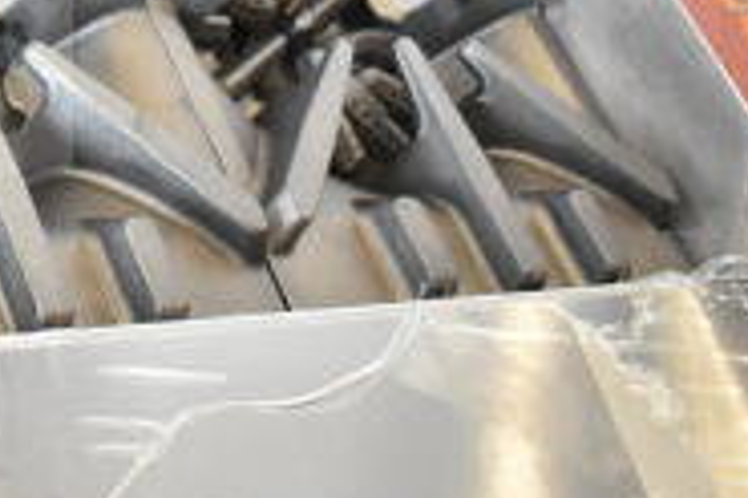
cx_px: -384
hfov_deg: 19.8
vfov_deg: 14.7
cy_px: -148
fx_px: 1848
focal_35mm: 89
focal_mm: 18
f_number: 4
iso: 1600
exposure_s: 1/60
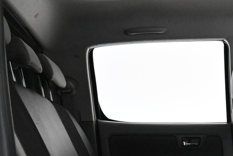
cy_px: 155
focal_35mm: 66
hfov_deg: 29.9
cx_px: 182
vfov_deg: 20.0
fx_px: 427
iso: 6400
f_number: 4.5
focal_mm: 16
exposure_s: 1/80
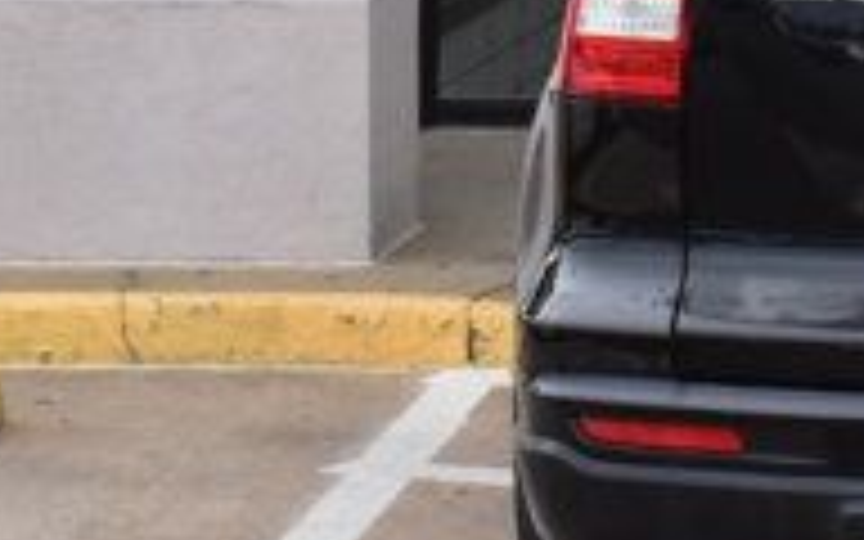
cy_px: -230
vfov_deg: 5.9
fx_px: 5174
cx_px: 1368
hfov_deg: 9.2
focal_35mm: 220
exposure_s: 1/200
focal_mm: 27
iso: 400
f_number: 10
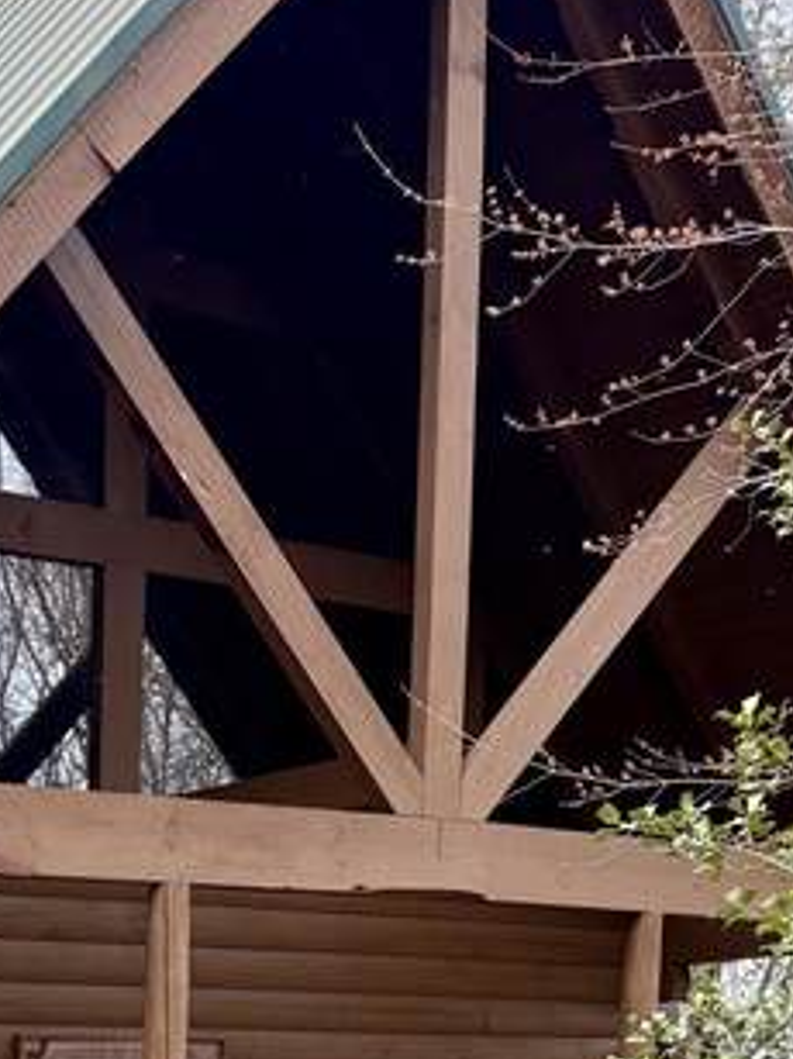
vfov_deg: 22.7
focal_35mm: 75
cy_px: 1442
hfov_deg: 18.4
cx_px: -217
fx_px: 2292
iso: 100
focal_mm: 6.76
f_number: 1.78
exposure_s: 1/840
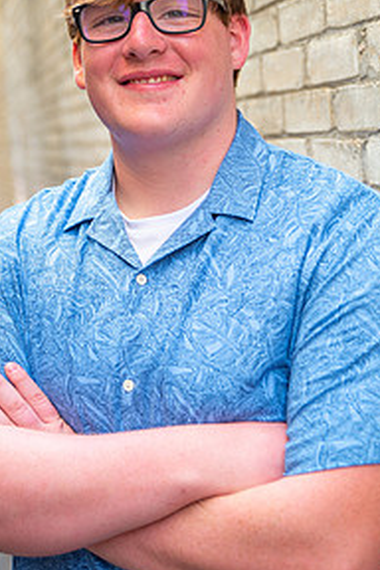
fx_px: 1140
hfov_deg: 18.9
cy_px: 263
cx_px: 121
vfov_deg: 28.1
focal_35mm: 72
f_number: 2.8
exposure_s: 1/160
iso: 160
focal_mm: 46
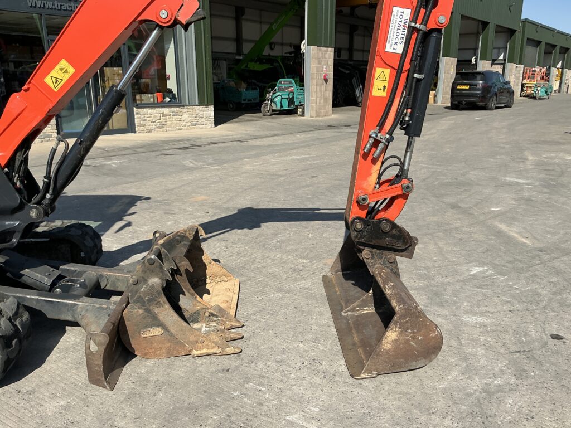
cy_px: 214
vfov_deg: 49.7
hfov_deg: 63.4
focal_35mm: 28
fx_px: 462
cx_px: 286
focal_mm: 3
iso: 25
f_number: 1.8
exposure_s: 1/1848
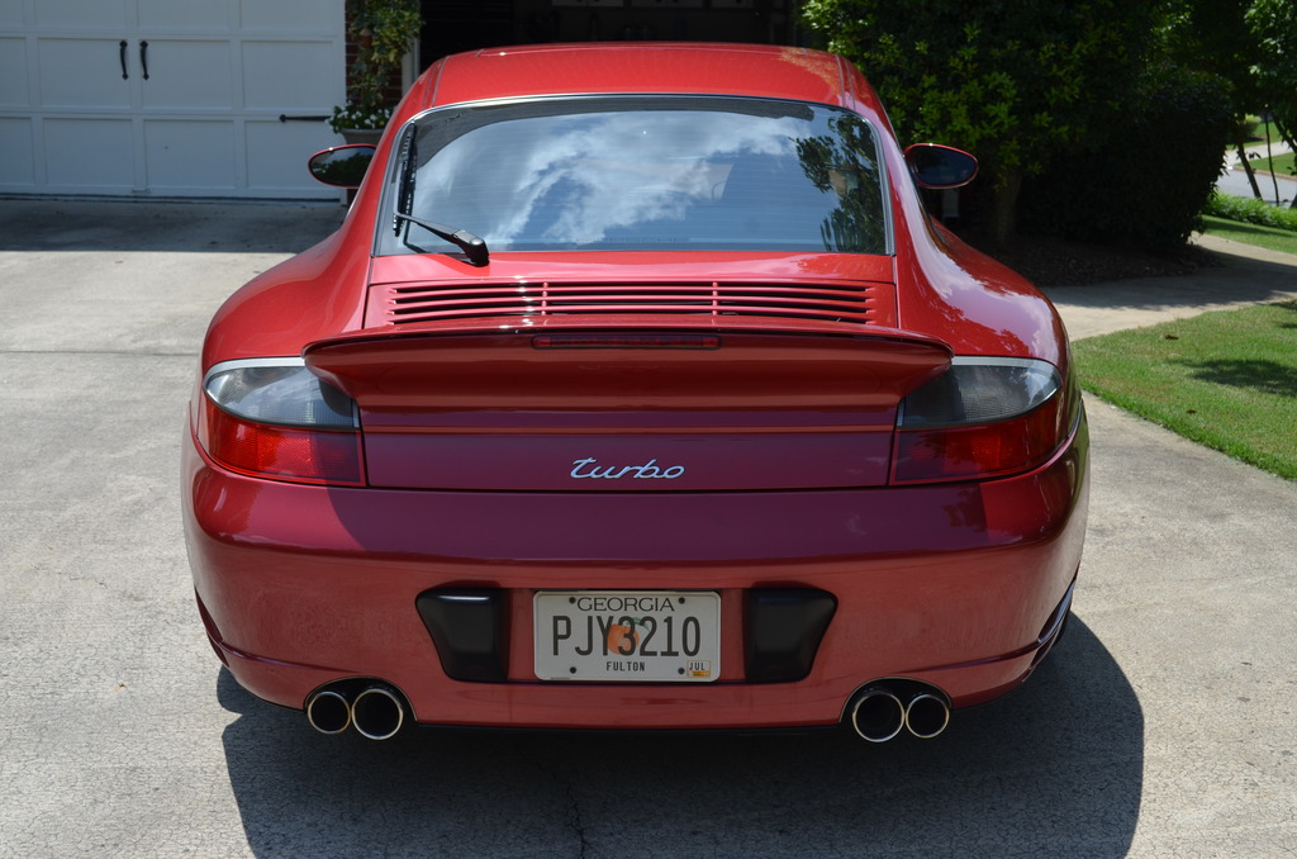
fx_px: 1726
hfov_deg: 41.2
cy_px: 430
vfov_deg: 27.9
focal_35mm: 48
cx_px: 648
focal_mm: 32
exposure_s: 1/250
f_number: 8
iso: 125
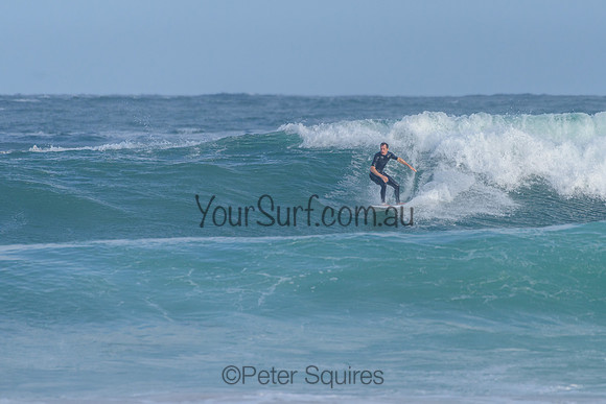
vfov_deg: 2.2
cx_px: 332
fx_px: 10313
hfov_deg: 3.4
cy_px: 159
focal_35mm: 613
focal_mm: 500
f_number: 5.6
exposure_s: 1/2000
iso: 450
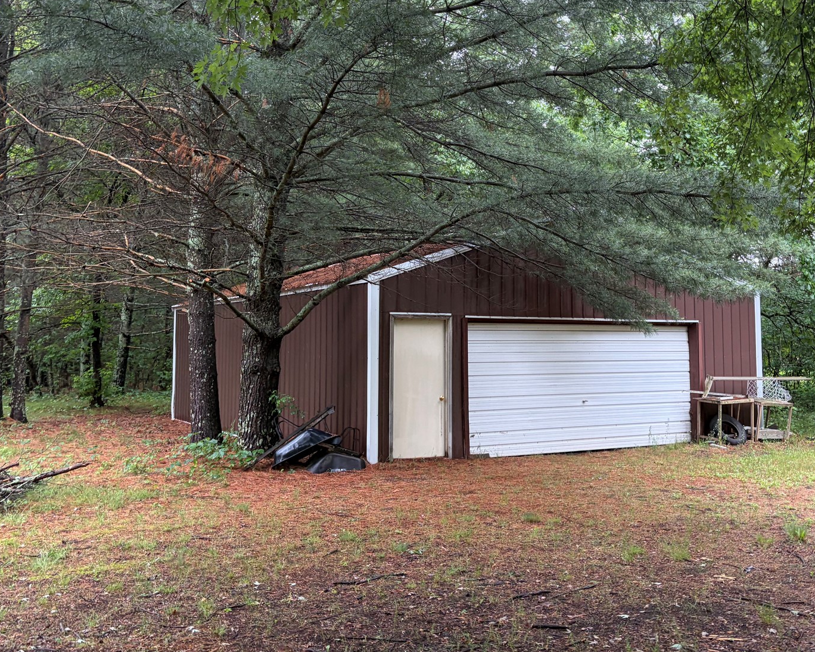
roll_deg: -1.6
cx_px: 470
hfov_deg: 47.8
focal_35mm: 38
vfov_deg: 39.0
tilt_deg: +8.6
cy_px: 264
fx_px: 916
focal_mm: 5.96
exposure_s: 1/88
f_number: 1.6
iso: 125
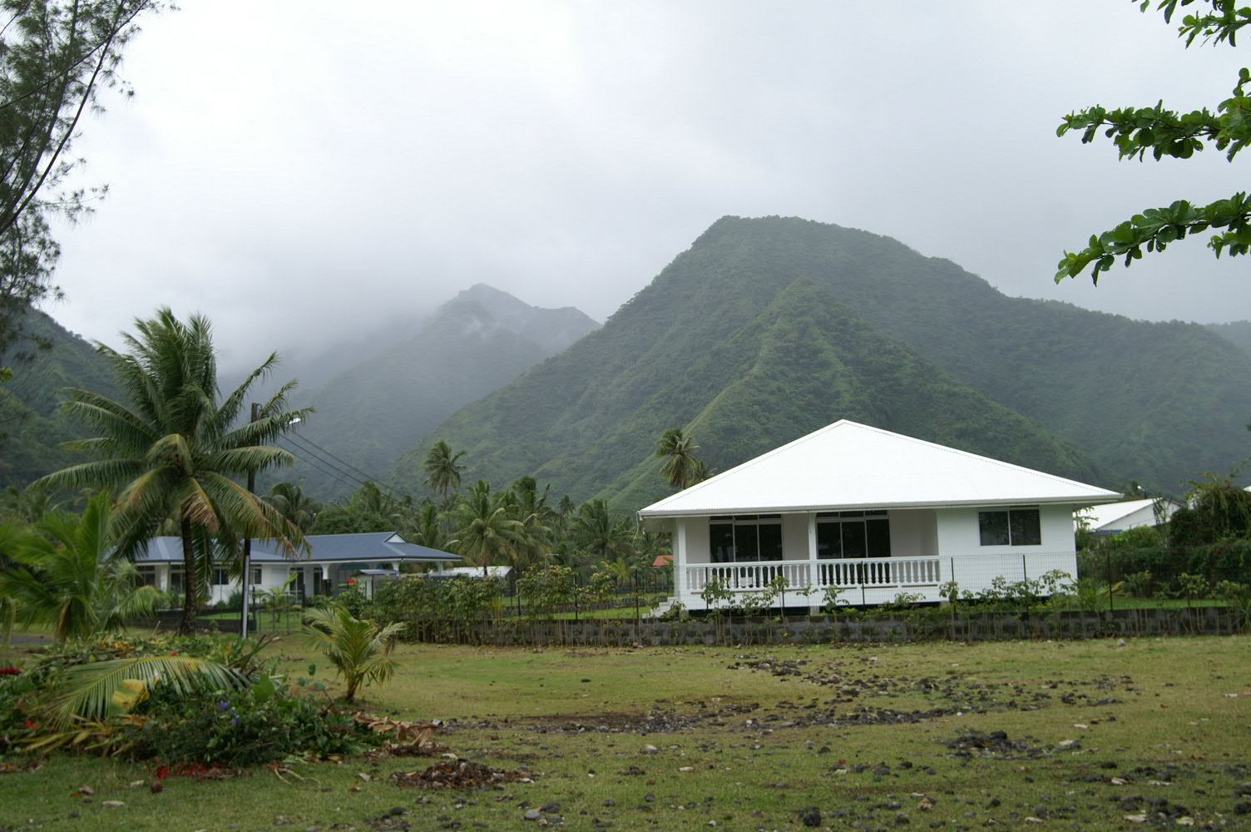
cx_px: 626
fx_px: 1354
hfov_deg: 49.6
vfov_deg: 34.1
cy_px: 416
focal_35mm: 39
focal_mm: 26
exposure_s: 1/300
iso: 100
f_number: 7.1
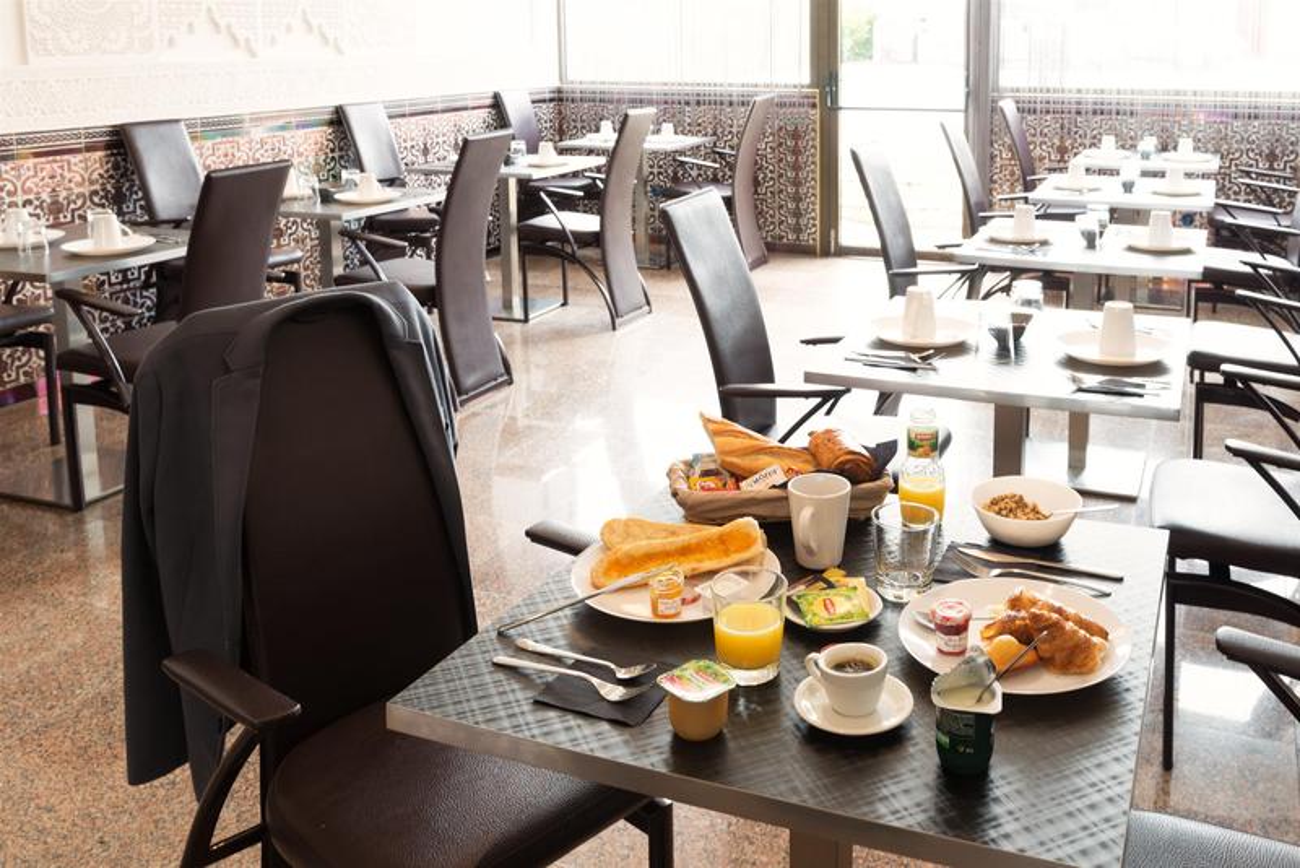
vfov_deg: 41.1
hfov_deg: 58.7
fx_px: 1156
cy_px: 434
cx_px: 650
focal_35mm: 32
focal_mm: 32
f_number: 10
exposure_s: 1/3
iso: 160
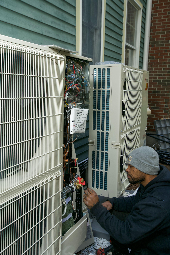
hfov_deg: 37.9
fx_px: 248
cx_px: 85
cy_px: 128
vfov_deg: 54.4
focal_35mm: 35
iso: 400
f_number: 5.6
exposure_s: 1/80
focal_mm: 35
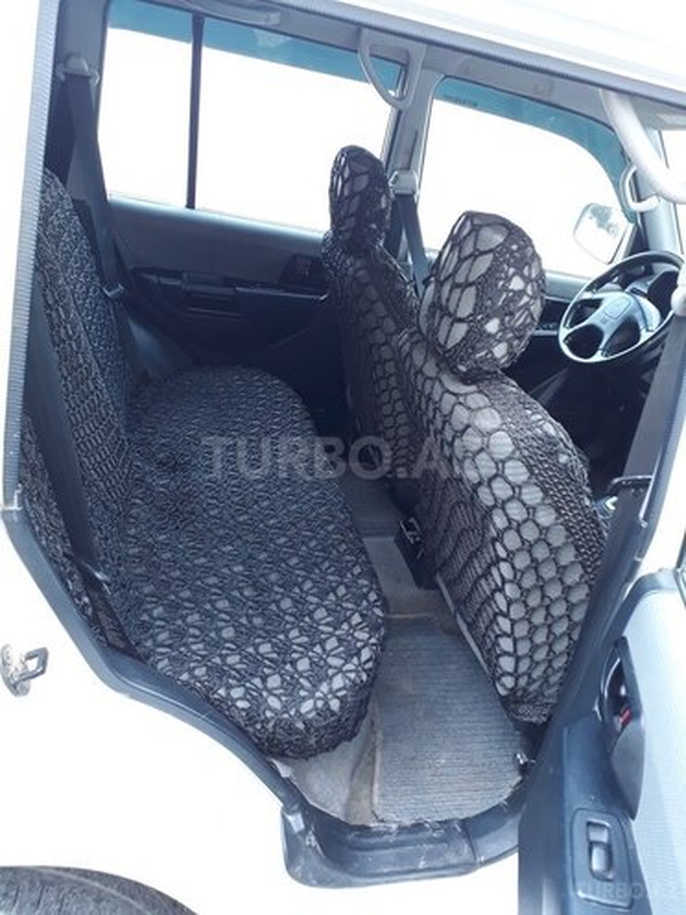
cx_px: 343
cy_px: 458
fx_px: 713
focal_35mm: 27
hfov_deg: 51.4
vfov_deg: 65.3
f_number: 1.9
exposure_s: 1/33
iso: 64
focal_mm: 3.6
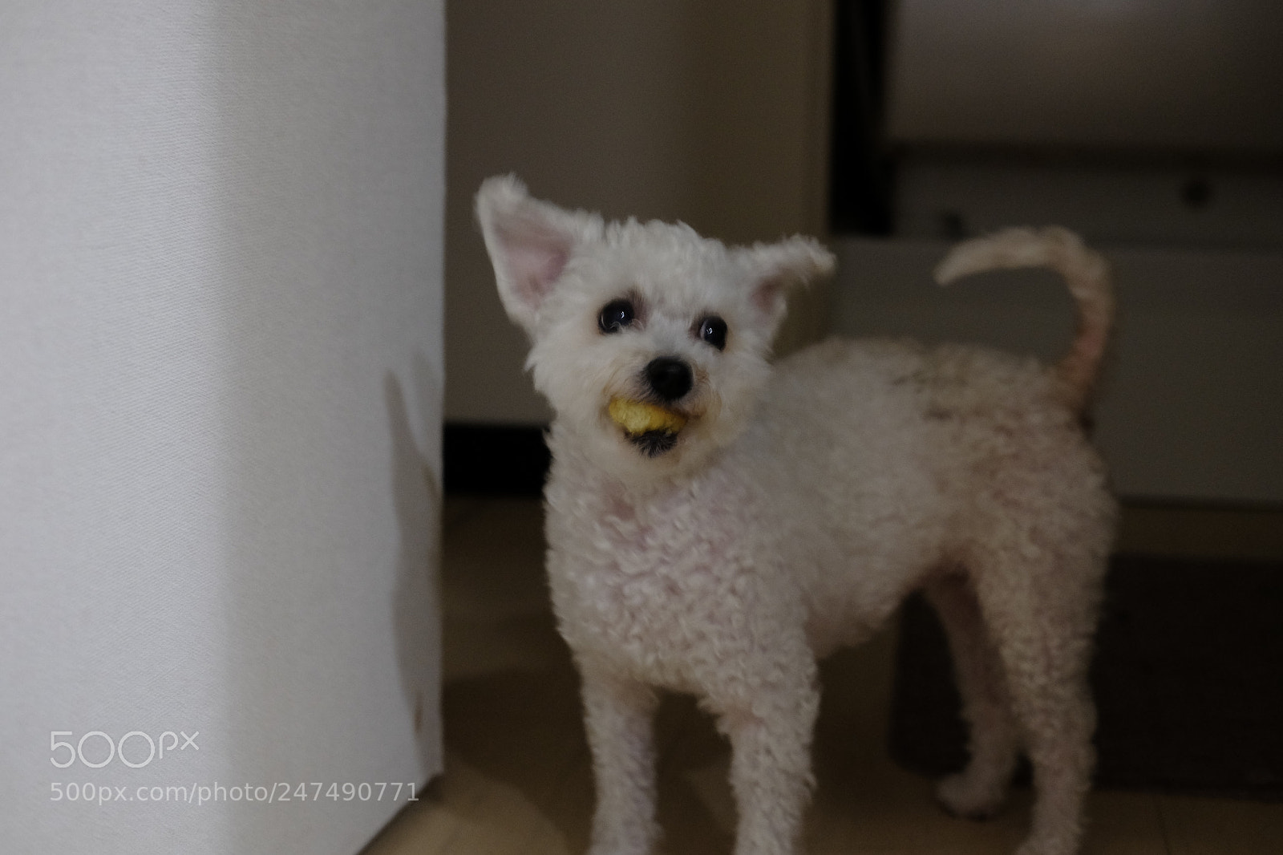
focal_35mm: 53
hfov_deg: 37.5
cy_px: 428
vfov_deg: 25.5
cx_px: 642
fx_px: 1888
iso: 1600
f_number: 2.8
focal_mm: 35
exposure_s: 1/10
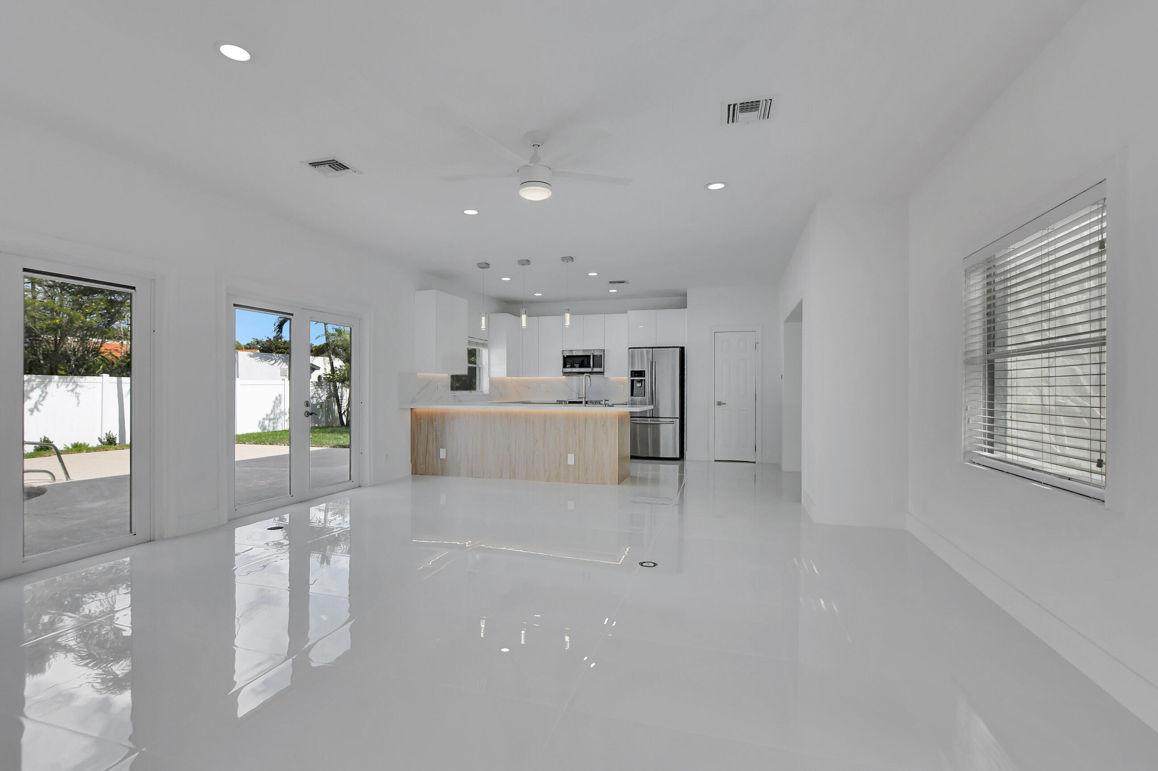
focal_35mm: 15
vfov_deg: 77.3
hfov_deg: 100.4
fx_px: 482
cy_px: 386
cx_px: 579
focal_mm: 10
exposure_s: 1/250
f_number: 9
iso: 1000
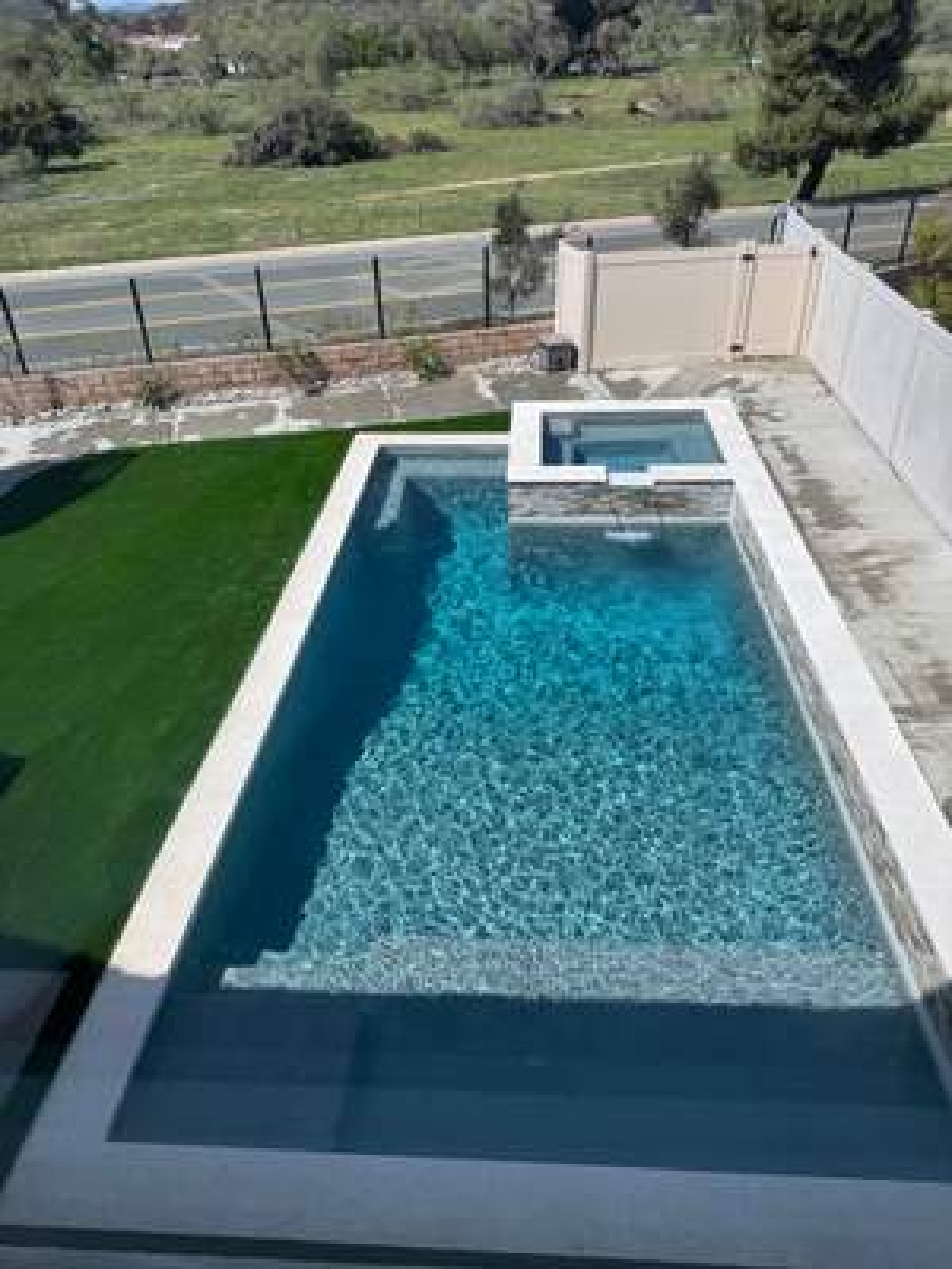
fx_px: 880
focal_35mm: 24
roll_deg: +2.5
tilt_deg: -33.8
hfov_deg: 56.8
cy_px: 634
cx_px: 476
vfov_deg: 71.6
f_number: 1.78
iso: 80
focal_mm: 6.76
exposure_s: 1/3802
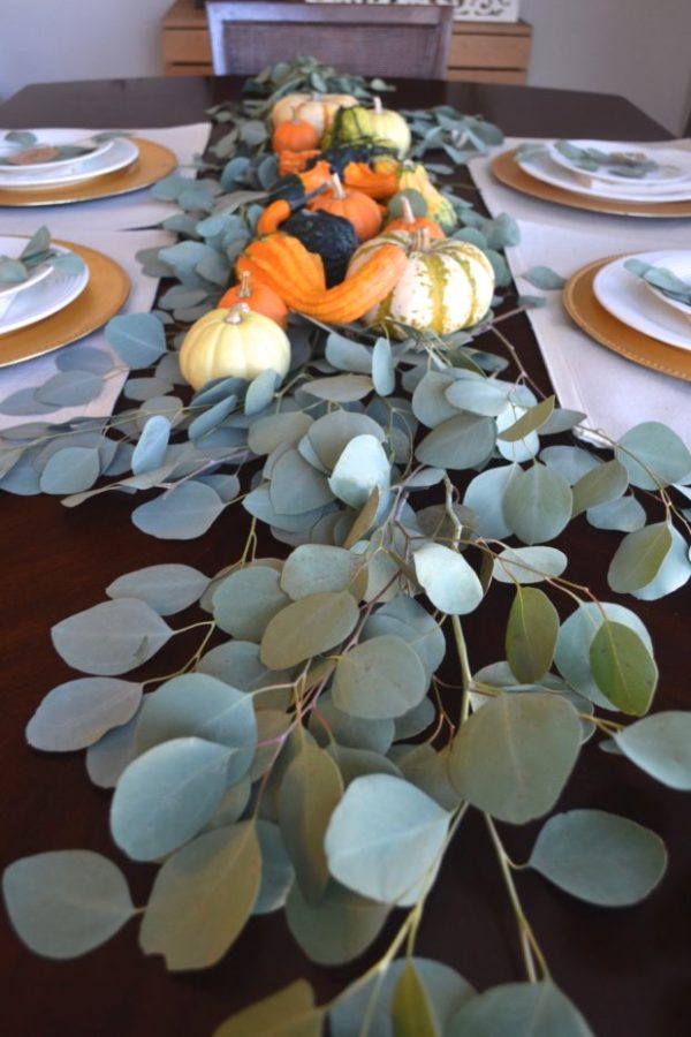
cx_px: 346
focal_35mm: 30
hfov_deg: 43.6
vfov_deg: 61.9
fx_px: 864
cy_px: 518
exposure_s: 1/20
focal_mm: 20
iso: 400
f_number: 3.8
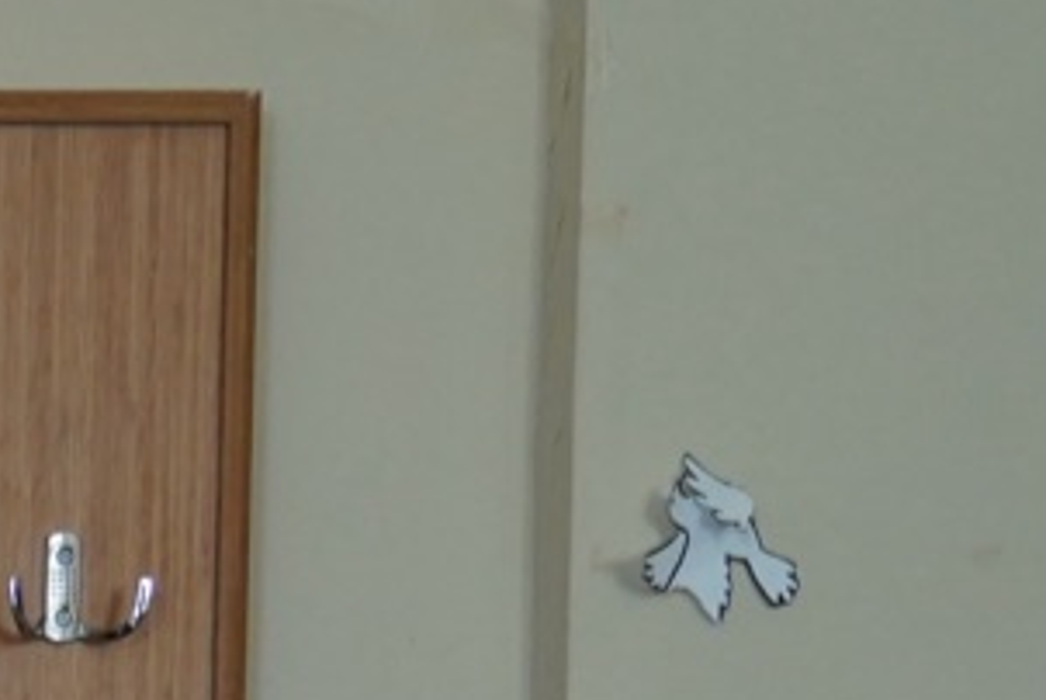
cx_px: -1465
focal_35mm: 164
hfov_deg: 10.7
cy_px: 1792
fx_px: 4770
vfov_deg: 7.7
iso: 2000
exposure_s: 1/400
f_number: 2.8
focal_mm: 31
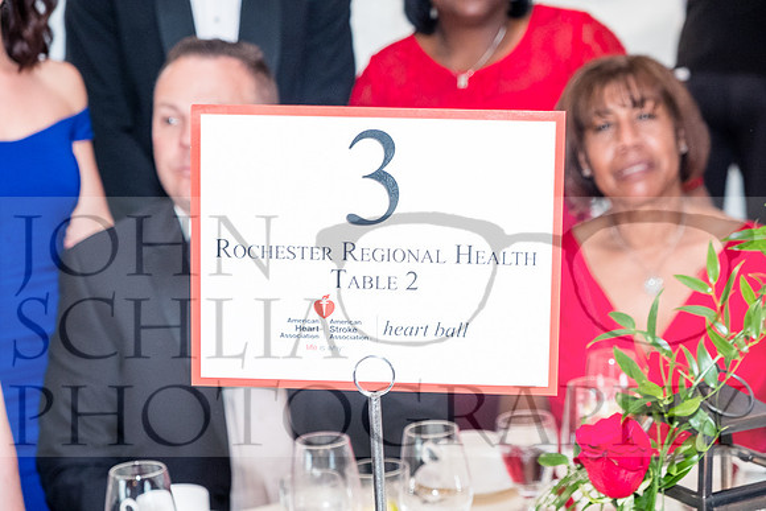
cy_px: 256
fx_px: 1766
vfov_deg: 16.5
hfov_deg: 24.5
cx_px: 383
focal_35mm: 83
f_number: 5.6
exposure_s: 1/80
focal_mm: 55
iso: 1600
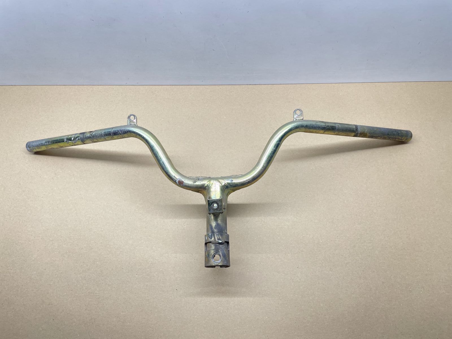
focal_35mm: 26
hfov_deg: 67.3
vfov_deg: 53.1
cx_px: 226
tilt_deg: -61.6
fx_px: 339
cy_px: 170
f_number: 1.6
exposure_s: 1/100
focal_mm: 4.2
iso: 64
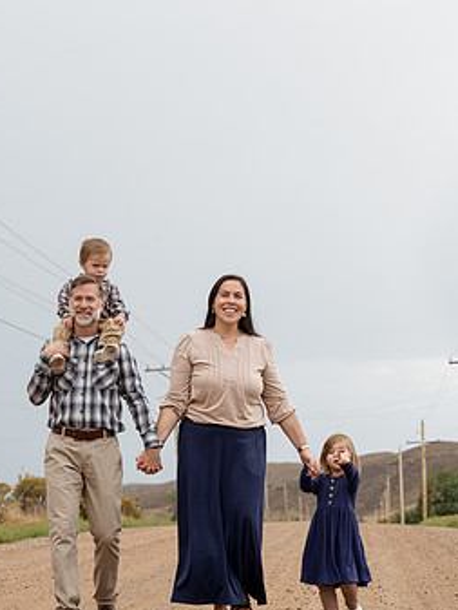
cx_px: 190
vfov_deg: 17.4
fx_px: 1992
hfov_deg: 13.1
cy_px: 306
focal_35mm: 113
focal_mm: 88
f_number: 7.1
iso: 200
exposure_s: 1/125
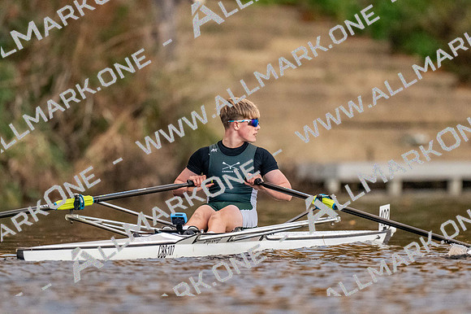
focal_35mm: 900
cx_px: 236
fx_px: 11768
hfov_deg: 2.3
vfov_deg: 1.5
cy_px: 157
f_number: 4
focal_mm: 600
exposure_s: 1/2000
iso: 5600
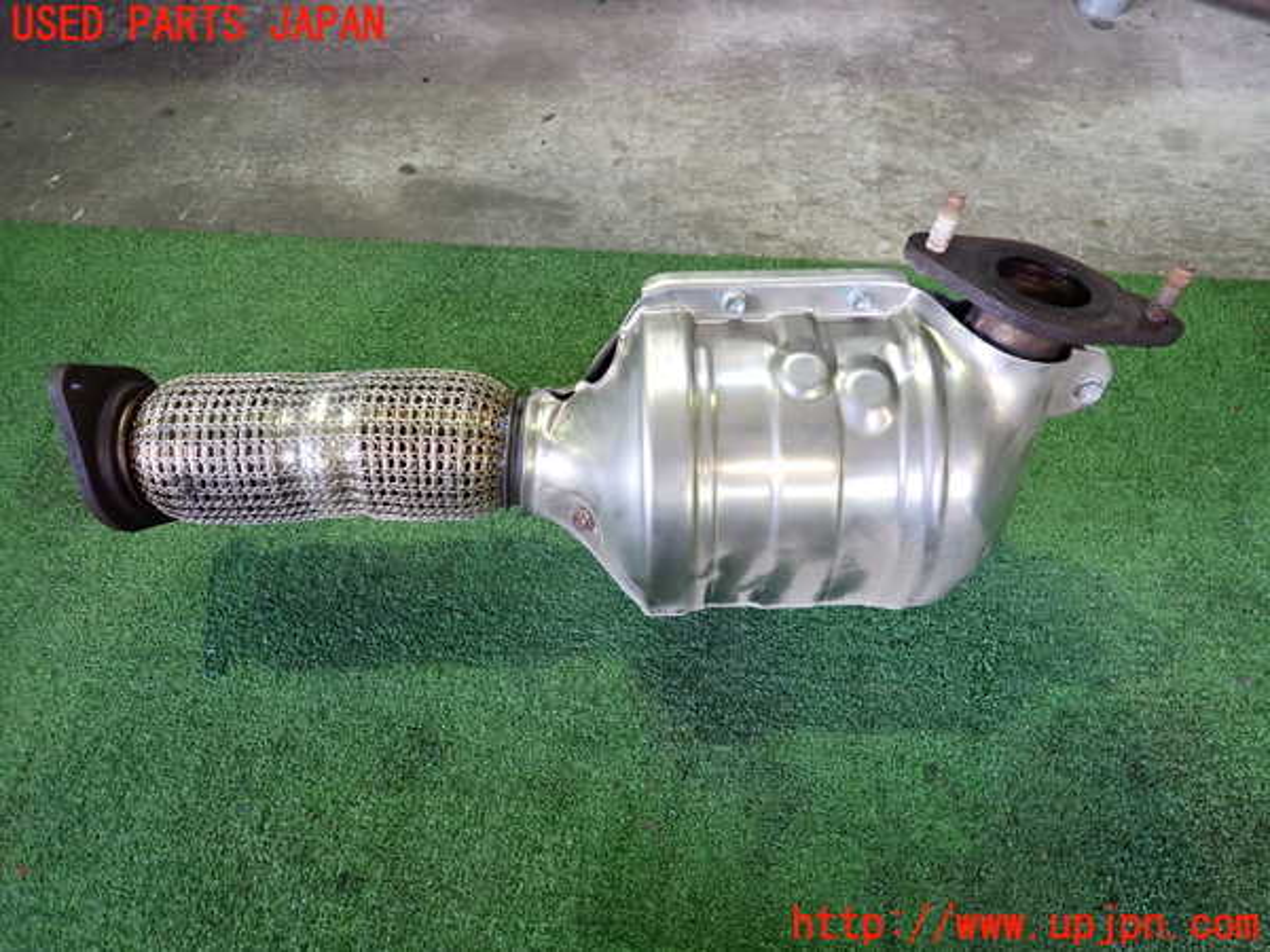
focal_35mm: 25
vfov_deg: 54.9
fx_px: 917
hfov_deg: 69.4
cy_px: 476
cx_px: 635
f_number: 2
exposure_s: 1/30
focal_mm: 4.5
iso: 400
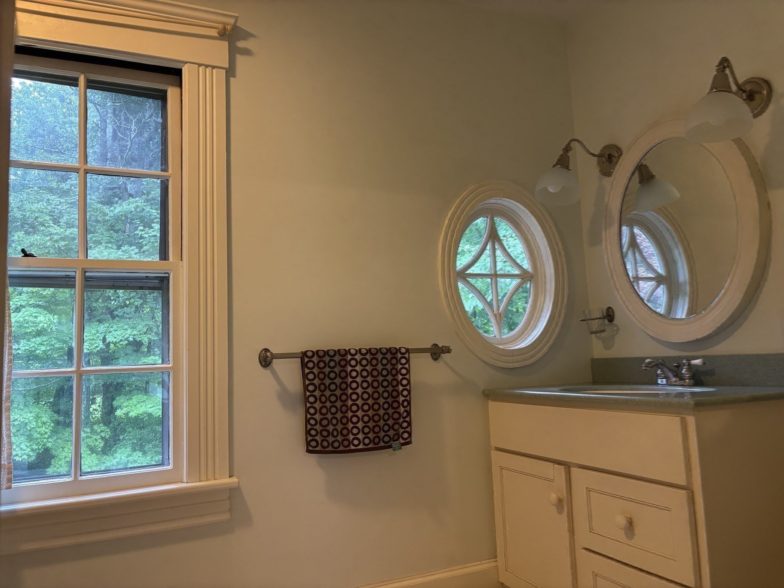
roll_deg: +2.2
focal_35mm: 26
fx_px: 589
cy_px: 294
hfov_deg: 67.3
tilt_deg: +6.7
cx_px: 392
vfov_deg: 53.1
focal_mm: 5.96
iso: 200
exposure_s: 1/60
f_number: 1.6
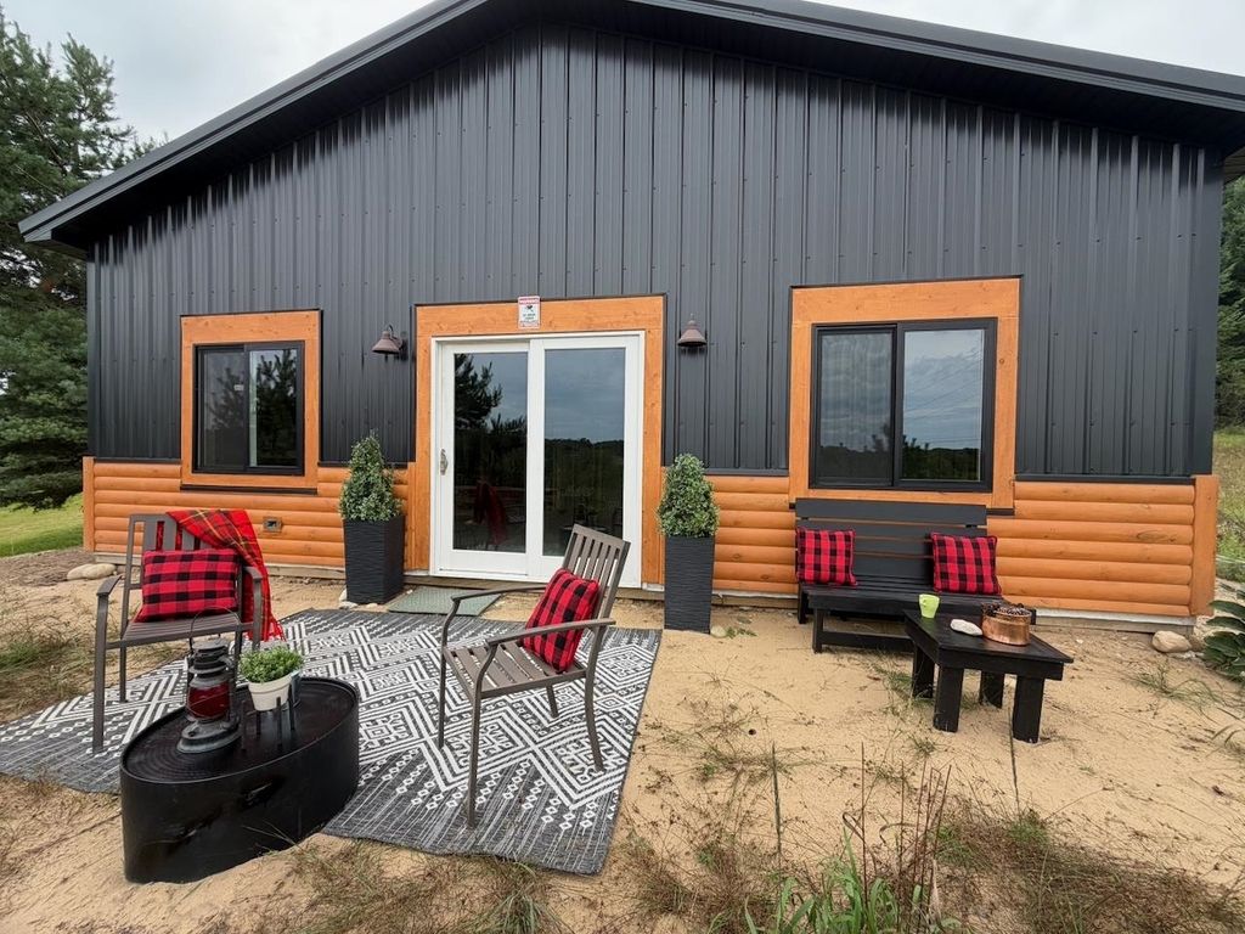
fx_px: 504
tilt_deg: -1.3
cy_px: 467
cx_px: 622
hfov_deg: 102.1
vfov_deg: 85.7
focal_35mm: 14
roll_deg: -1.4
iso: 50
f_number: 2.2
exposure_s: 1/502
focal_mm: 2.22
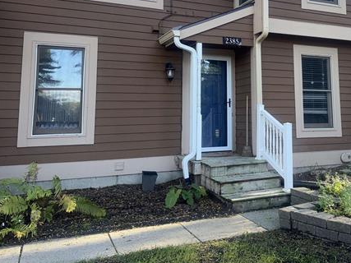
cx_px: 235
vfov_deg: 38.7
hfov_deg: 50.4
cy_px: 67
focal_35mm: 36
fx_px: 365
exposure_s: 1/243
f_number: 1.78
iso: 64
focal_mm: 6.76
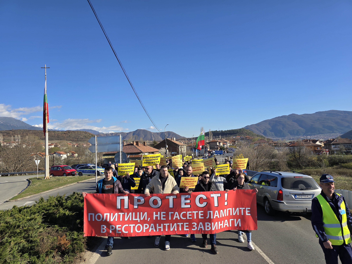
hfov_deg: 73.9
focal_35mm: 23
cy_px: 132
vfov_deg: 58.9
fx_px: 234
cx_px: 176
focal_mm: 6.3
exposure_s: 1/509
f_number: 1.7
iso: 12
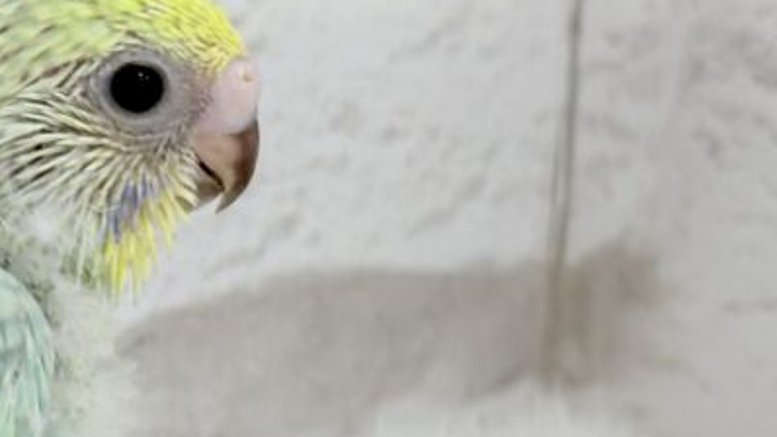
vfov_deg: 7.1
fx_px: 3524
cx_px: -269
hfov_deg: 12.2
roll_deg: -0.5
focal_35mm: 171
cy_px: 453
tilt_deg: -16.5
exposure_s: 1/100
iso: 64
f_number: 1.6
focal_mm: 5.96
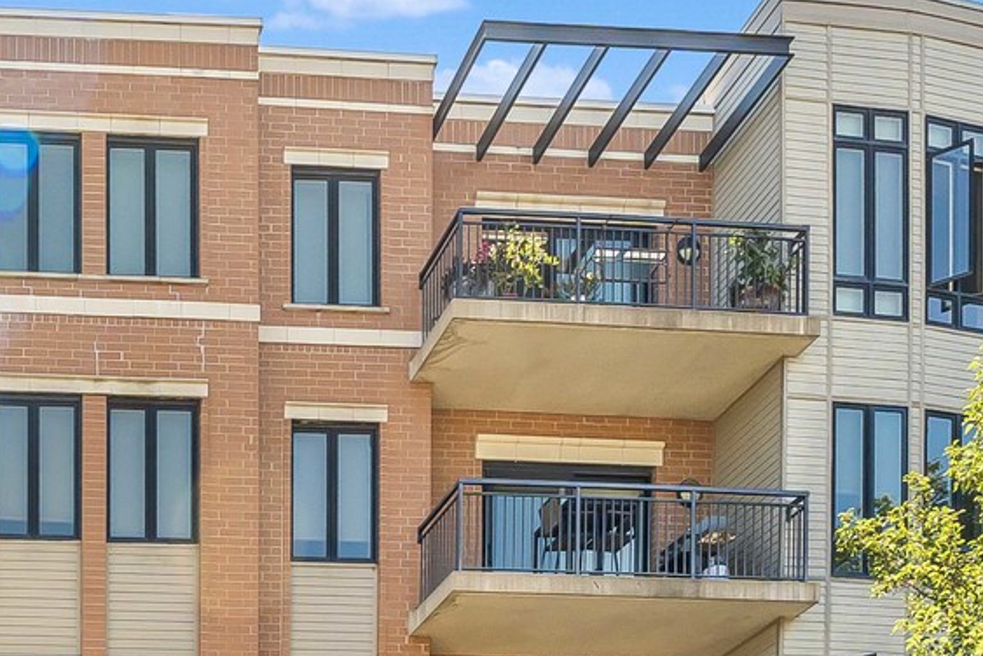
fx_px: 1257
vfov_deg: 27.8
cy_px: 632
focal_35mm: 46
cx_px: -115
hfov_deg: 35.9
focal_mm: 16
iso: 640
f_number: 9
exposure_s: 1/500
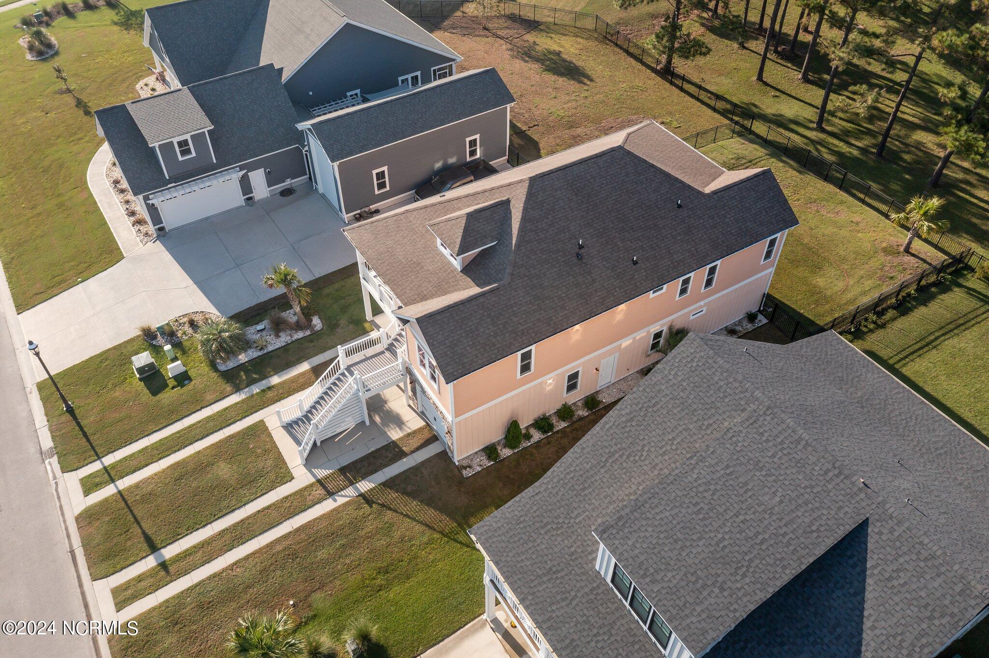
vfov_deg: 46.4
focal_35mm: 28
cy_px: 329
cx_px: 494
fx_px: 769
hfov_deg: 65.5
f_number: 5
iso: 100
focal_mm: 10.26
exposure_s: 1/240
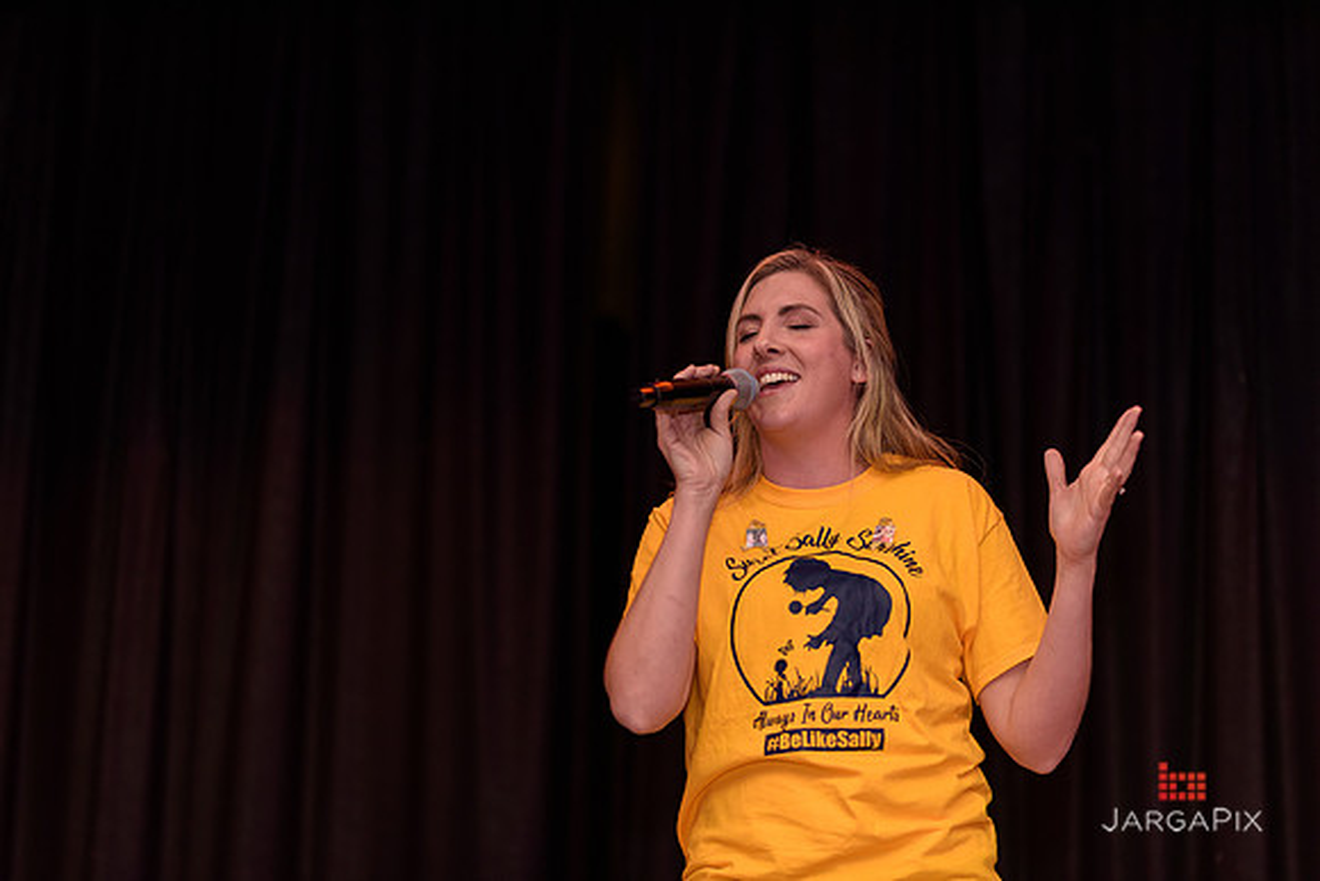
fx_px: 3117
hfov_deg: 23.9
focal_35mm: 85
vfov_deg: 16.1
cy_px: 440
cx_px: 660
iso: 500
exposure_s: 1/250
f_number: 1.8
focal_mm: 85
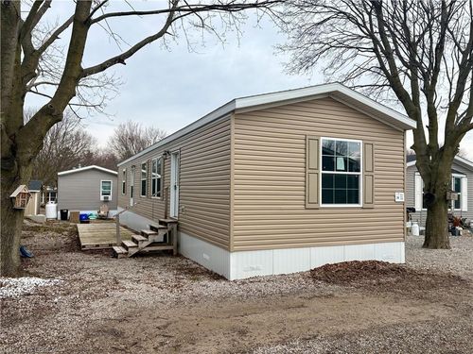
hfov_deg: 67.3
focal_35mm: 26
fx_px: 355
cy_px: 177
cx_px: 236
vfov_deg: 53.1
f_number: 1.6
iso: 50
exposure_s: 1/1517
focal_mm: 5.96
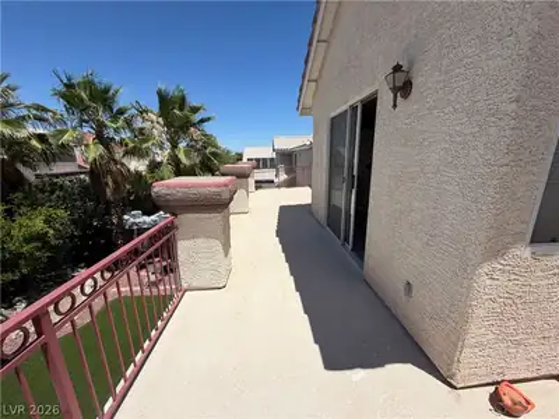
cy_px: 210
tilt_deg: -11.8
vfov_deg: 85.7
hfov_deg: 102.1
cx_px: 280
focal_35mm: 14
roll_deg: +2.1
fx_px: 226
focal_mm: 2.22
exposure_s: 1/1312
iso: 20
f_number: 2.2
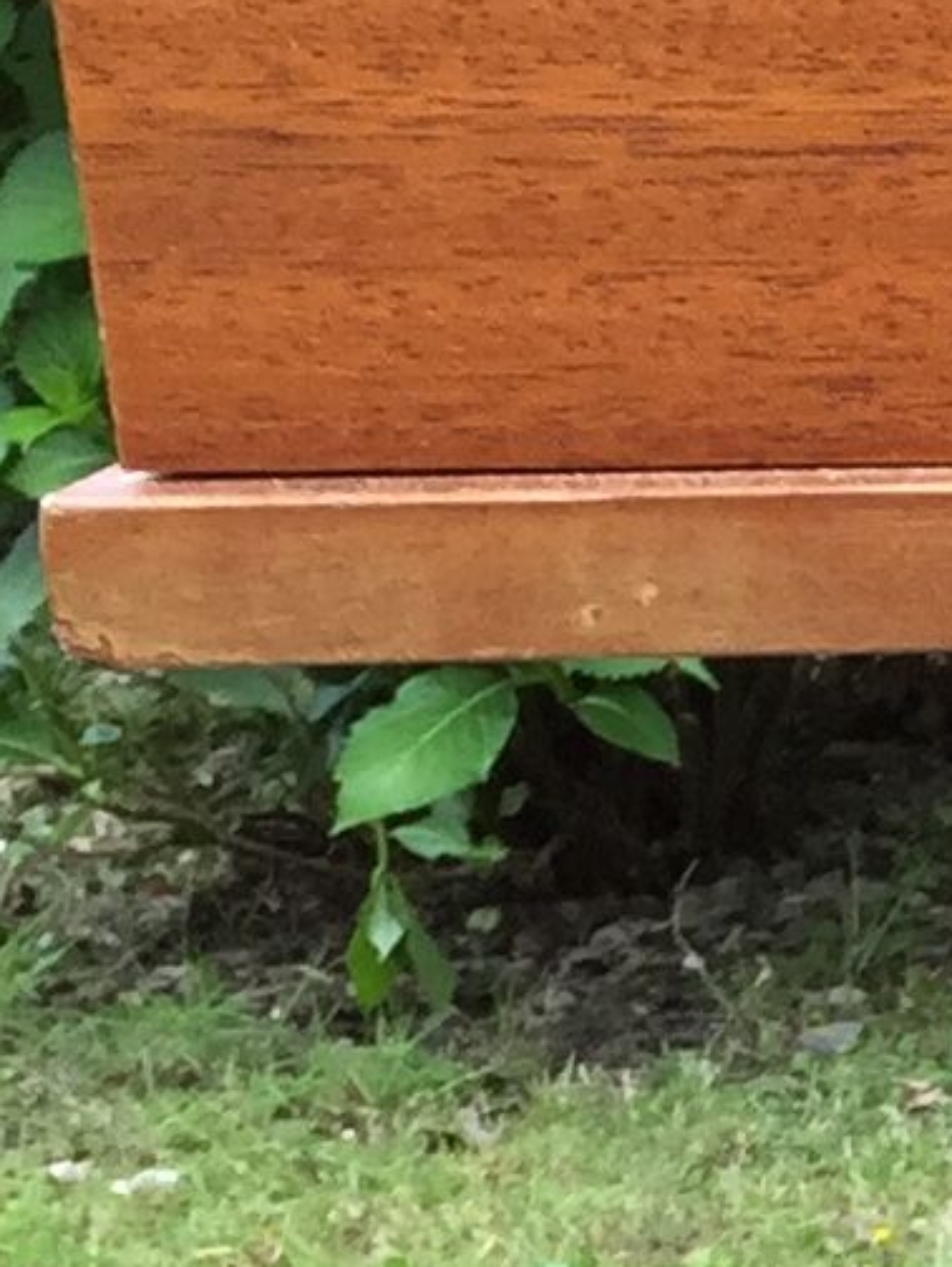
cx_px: 2798
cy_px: 1919
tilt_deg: -19.8
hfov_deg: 7.1
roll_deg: +0.0
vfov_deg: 10.2
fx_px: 6885
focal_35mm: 188
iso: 50
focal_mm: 4.15
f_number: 2.2
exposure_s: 1/100
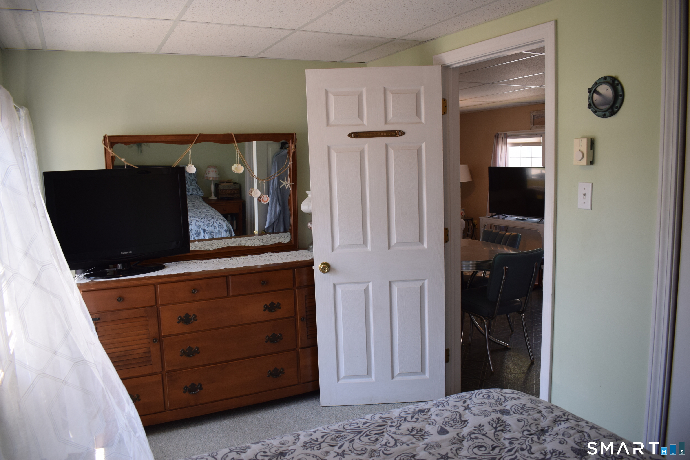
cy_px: 230
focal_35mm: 27
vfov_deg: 47.9
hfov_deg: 67.4
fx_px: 517
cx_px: 345
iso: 400
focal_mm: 18
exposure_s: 1/80
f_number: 4.5
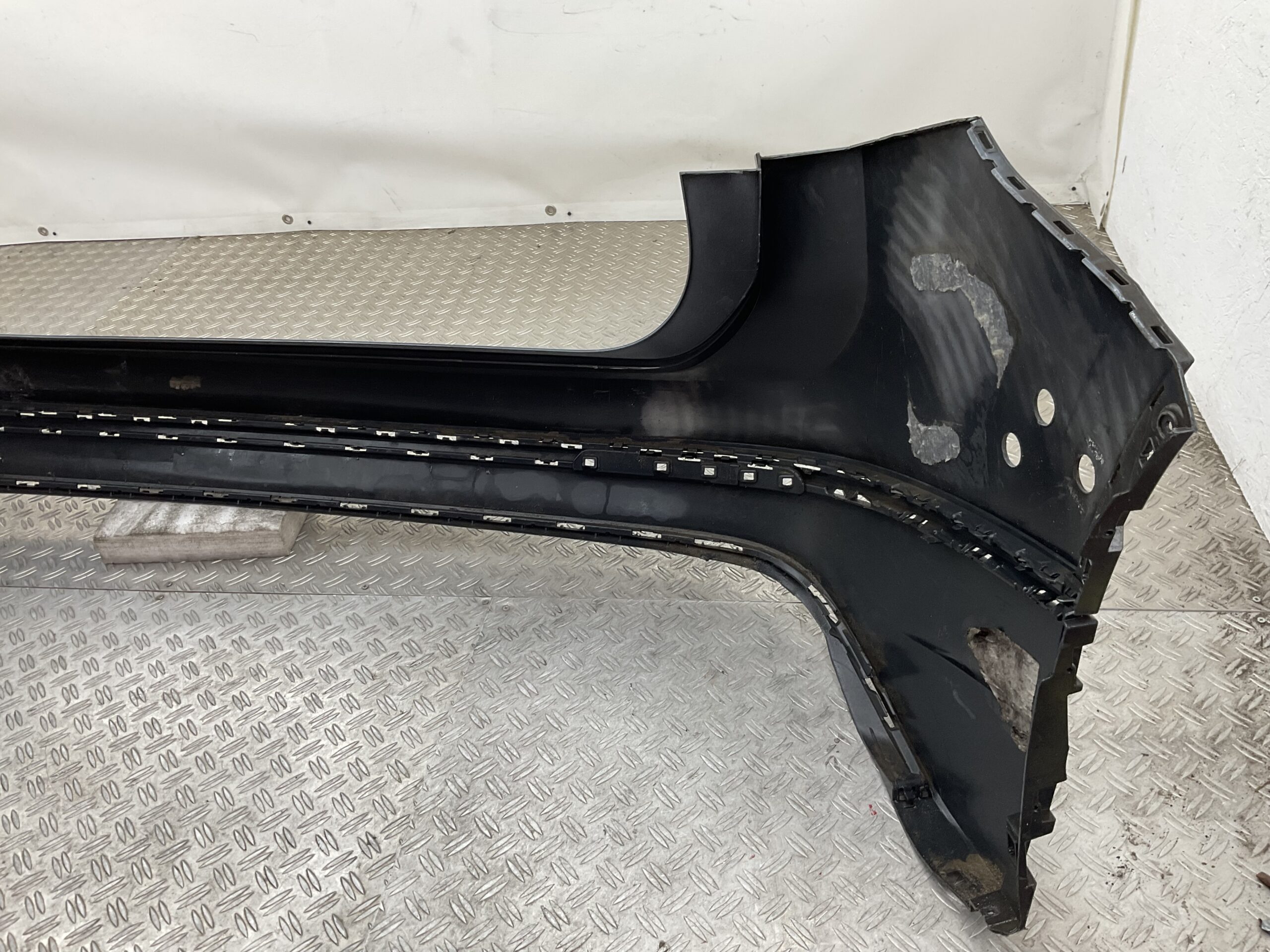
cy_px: 476
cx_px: 635
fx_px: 1064
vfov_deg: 48.2
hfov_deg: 61.7
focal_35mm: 29
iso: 40
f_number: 1.8
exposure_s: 1/120
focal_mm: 3
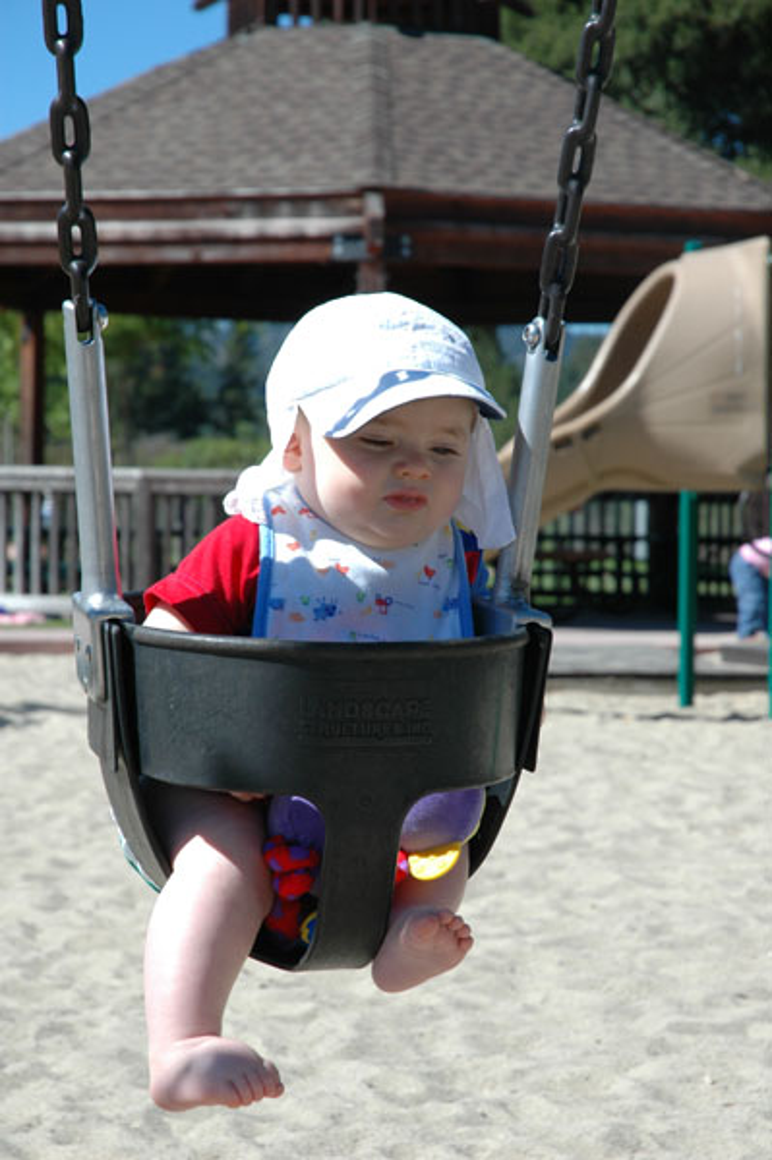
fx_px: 3383
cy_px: 580
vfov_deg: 19.5
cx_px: 386
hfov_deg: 13.0
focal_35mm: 105
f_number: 8
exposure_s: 1/250
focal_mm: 70
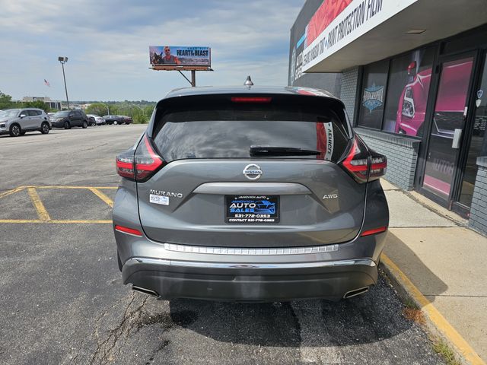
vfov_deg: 58.9
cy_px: 182
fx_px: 324
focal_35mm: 23
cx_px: 244
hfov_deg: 73.9
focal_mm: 6.3
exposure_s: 1/796
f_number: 1.7
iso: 10
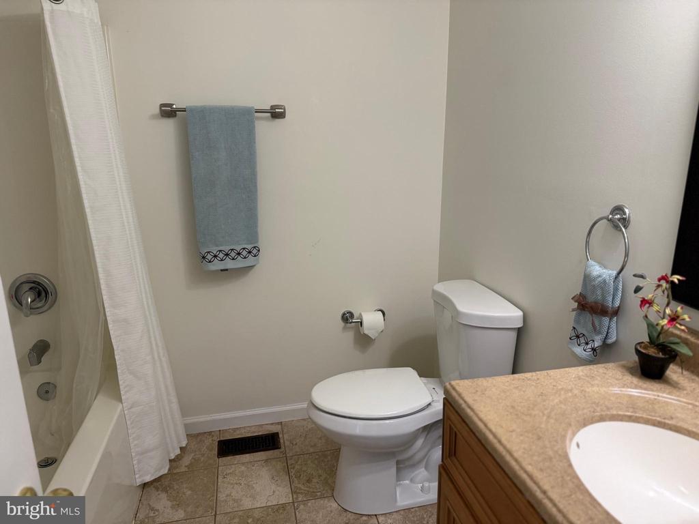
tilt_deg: -13.9
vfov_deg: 56.8
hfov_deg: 71.6
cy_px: 262
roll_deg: +0.3
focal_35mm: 24
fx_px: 485
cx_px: 350
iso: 200
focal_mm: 6.76
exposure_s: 1/67
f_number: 1.78
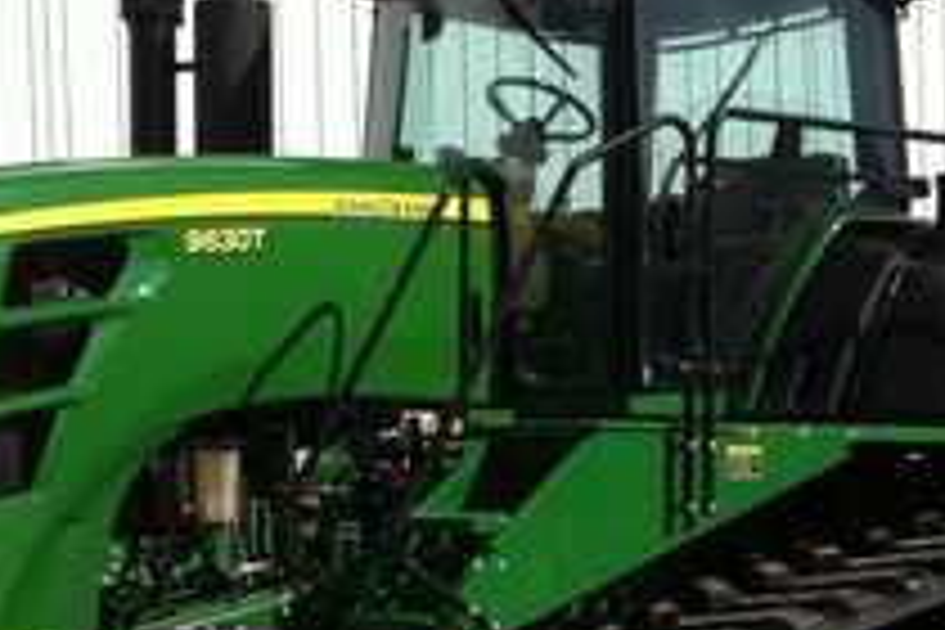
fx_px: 2467
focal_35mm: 94
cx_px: 464
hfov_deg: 21.7
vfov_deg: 14.4
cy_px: 531
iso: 80
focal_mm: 3.85
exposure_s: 1/2155
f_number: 2.8
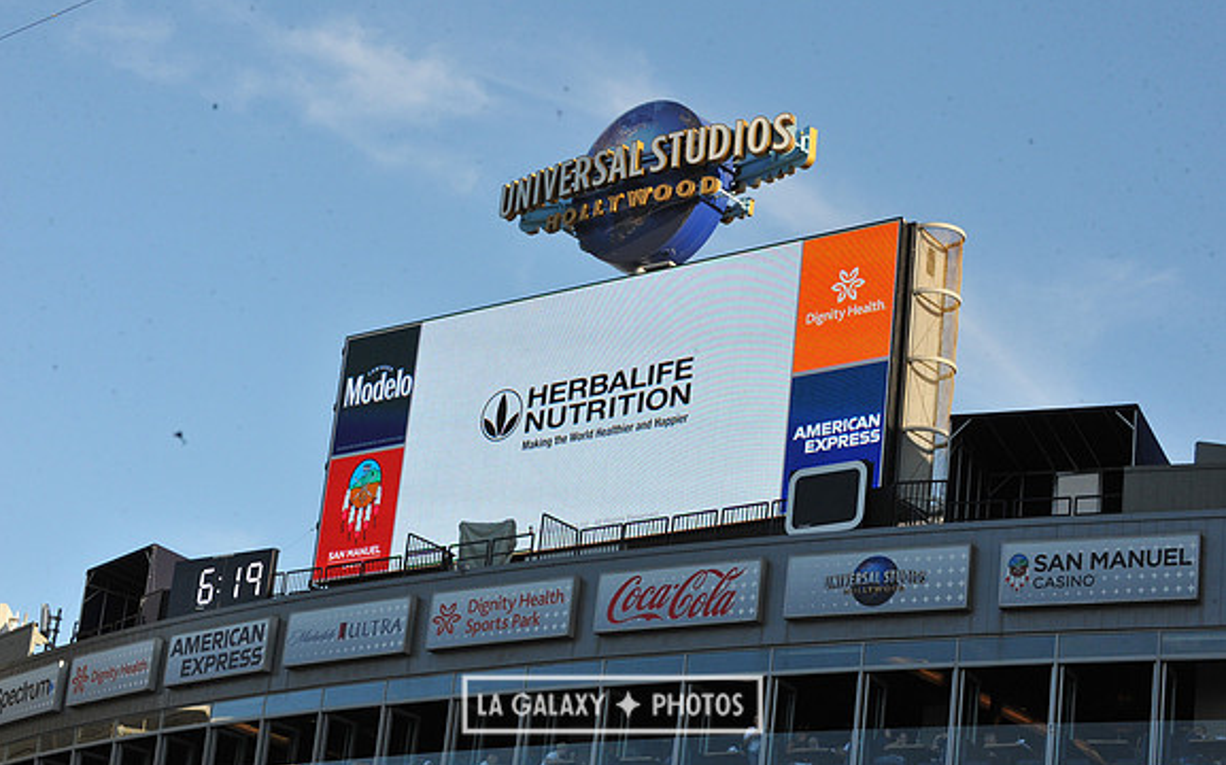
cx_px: 612
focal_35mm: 84
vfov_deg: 15.5
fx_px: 2805
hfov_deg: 24.7
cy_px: 385
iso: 1600
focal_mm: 82
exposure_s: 1/1000
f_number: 16
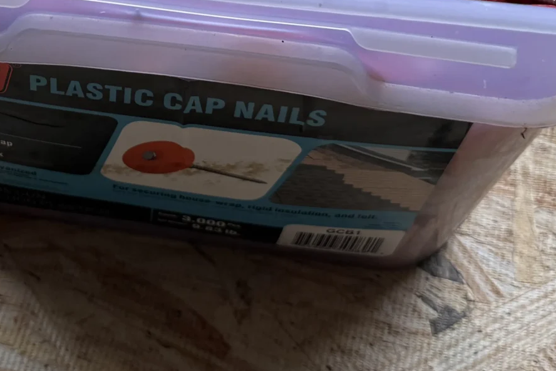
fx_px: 1112
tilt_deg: -55.1
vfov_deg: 18.2
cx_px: 16
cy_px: -34
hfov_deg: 26.7
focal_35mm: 72
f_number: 1.78
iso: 160
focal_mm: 6.76
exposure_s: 1/121
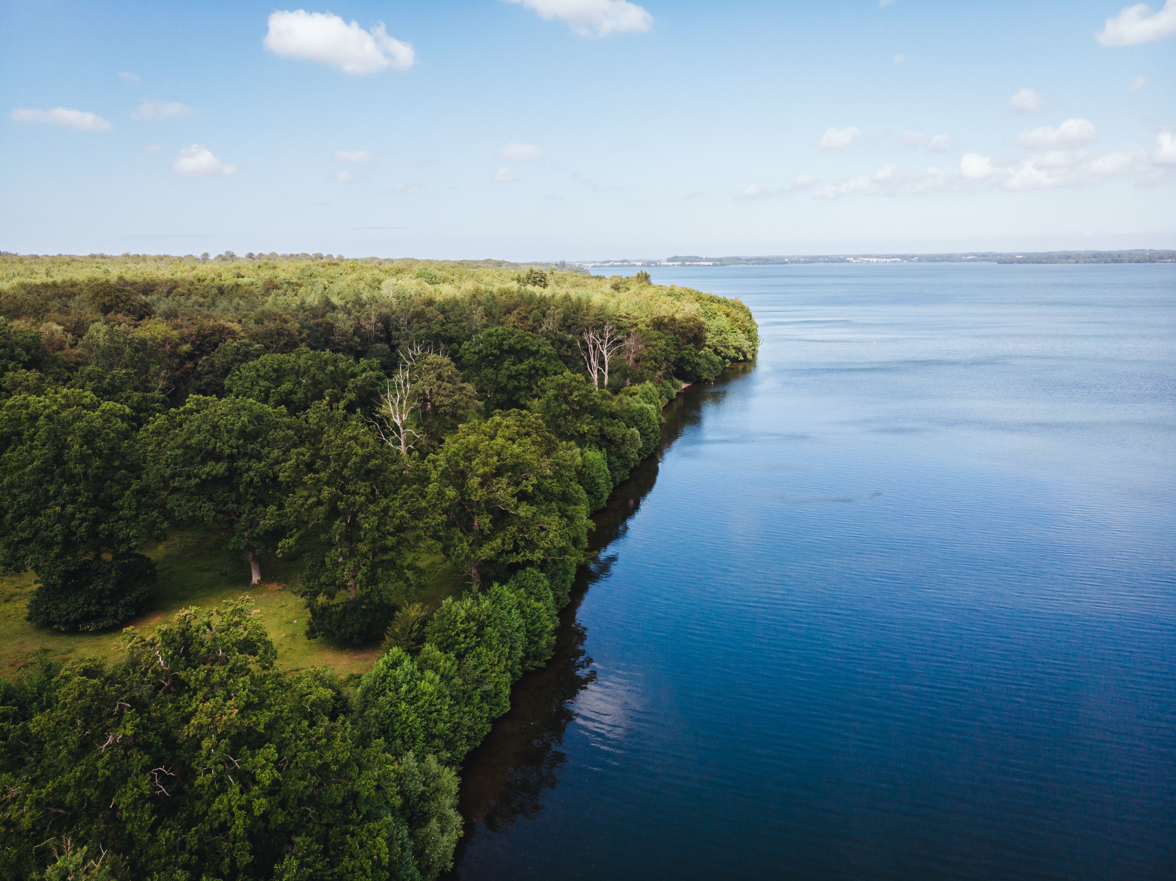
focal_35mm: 24
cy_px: 440
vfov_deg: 56.8
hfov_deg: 71.6
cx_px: 588
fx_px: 815
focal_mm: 4.5
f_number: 2.8
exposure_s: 1/640
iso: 100
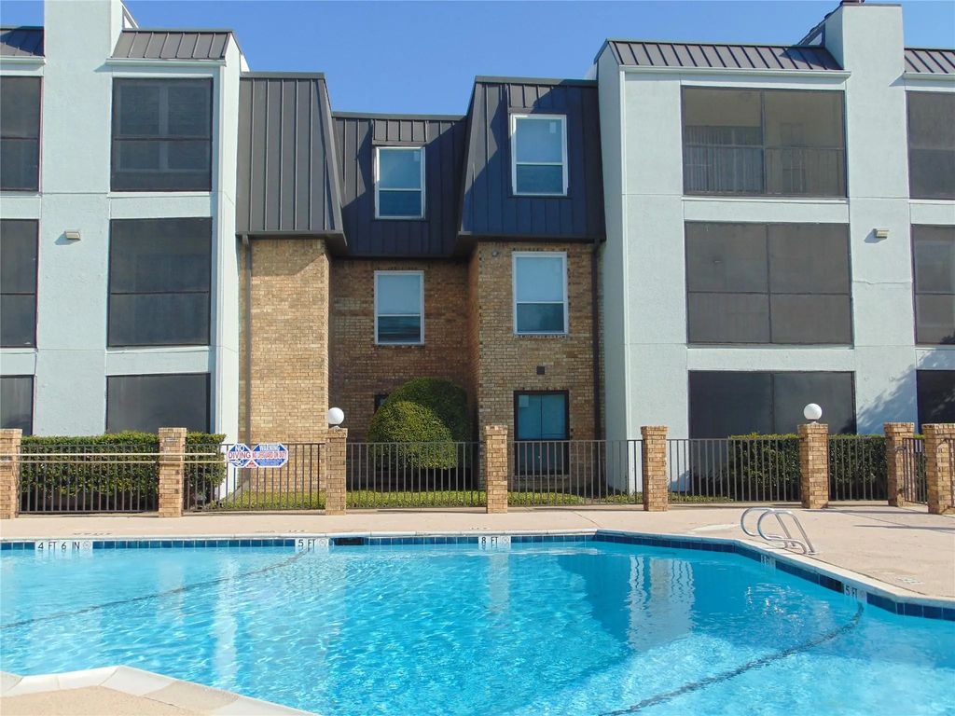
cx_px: 478
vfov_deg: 40.7
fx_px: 966
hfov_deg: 52.6
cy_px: 358
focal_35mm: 35
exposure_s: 1/200
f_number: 8.3
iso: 80
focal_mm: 6.3
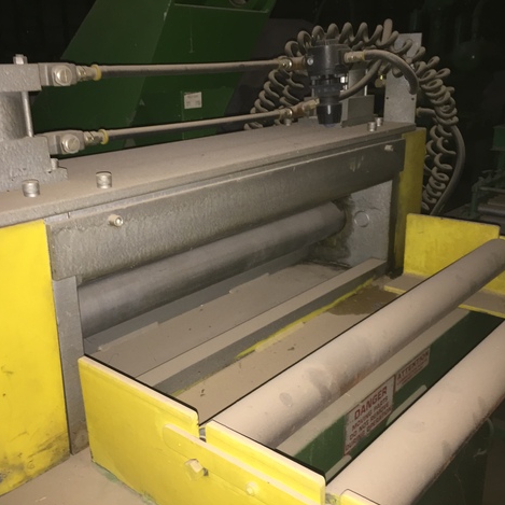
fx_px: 578
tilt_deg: -18.9
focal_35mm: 35
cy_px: 250
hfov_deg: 47.2
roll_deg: +0.6
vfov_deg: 47.2
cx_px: 234
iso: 100
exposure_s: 1/16
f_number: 2.2
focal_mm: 4.15
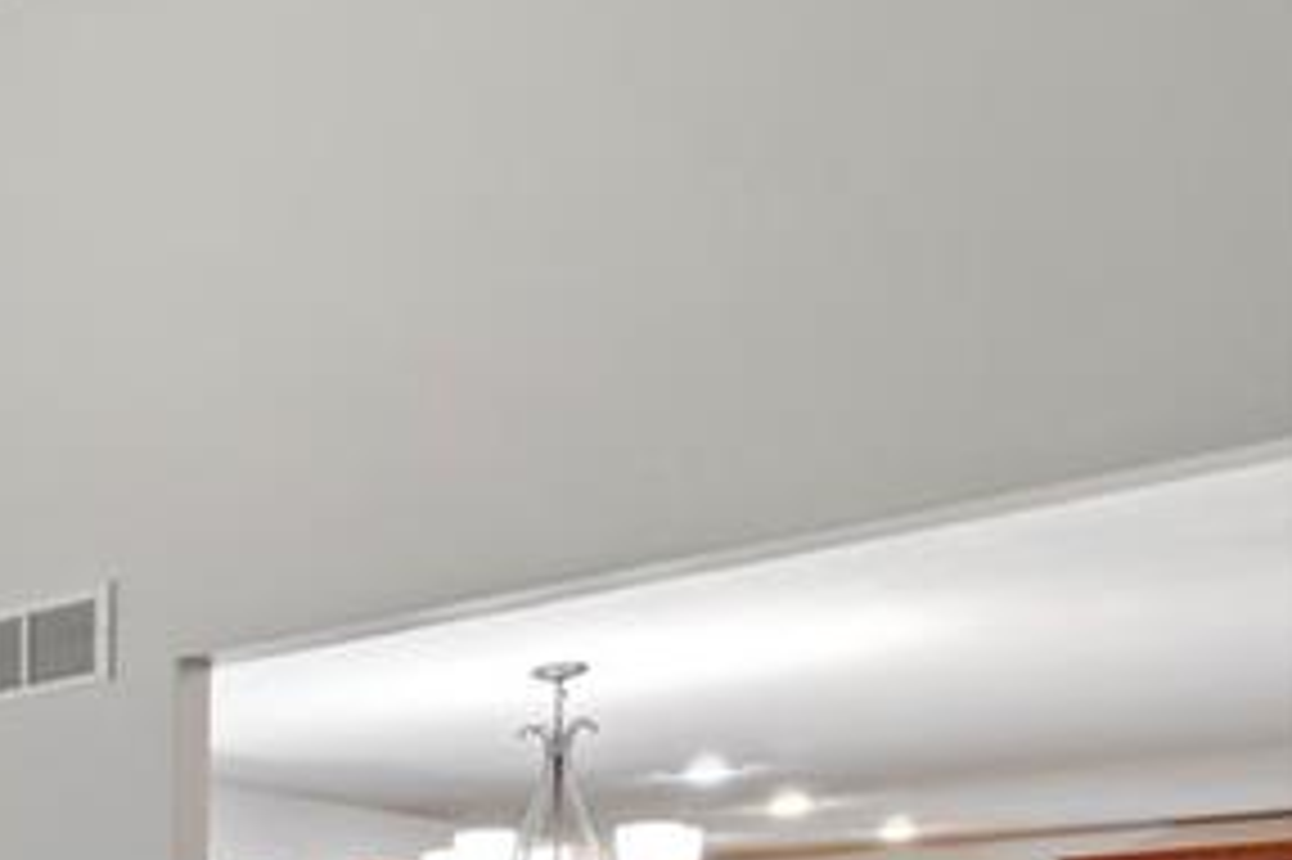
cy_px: 1153
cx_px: -986
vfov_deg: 23.5
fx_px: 1793
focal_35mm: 50
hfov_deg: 23.0
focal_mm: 14
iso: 100
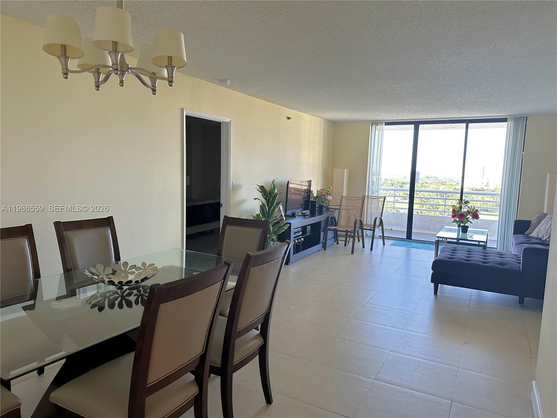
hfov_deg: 71.6
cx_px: 278
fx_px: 386
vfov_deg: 56.8
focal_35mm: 24
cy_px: 209
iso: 125
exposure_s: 1/120
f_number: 1.78
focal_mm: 6.86
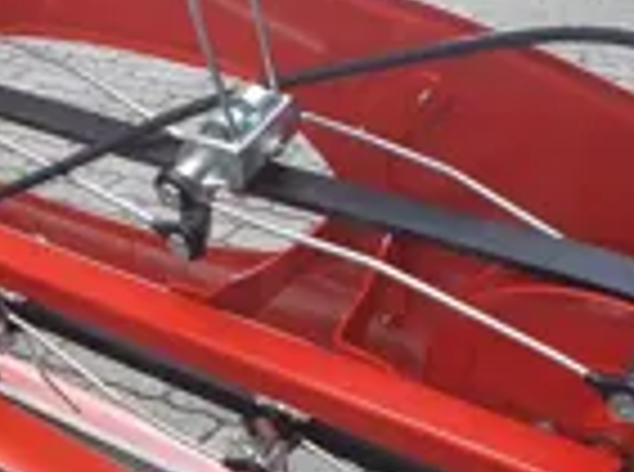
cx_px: 135
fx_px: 1352
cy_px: 301
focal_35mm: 74
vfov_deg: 19.8
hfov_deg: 26.0
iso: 80
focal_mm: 4.32
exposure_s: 1/100
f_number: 2.4
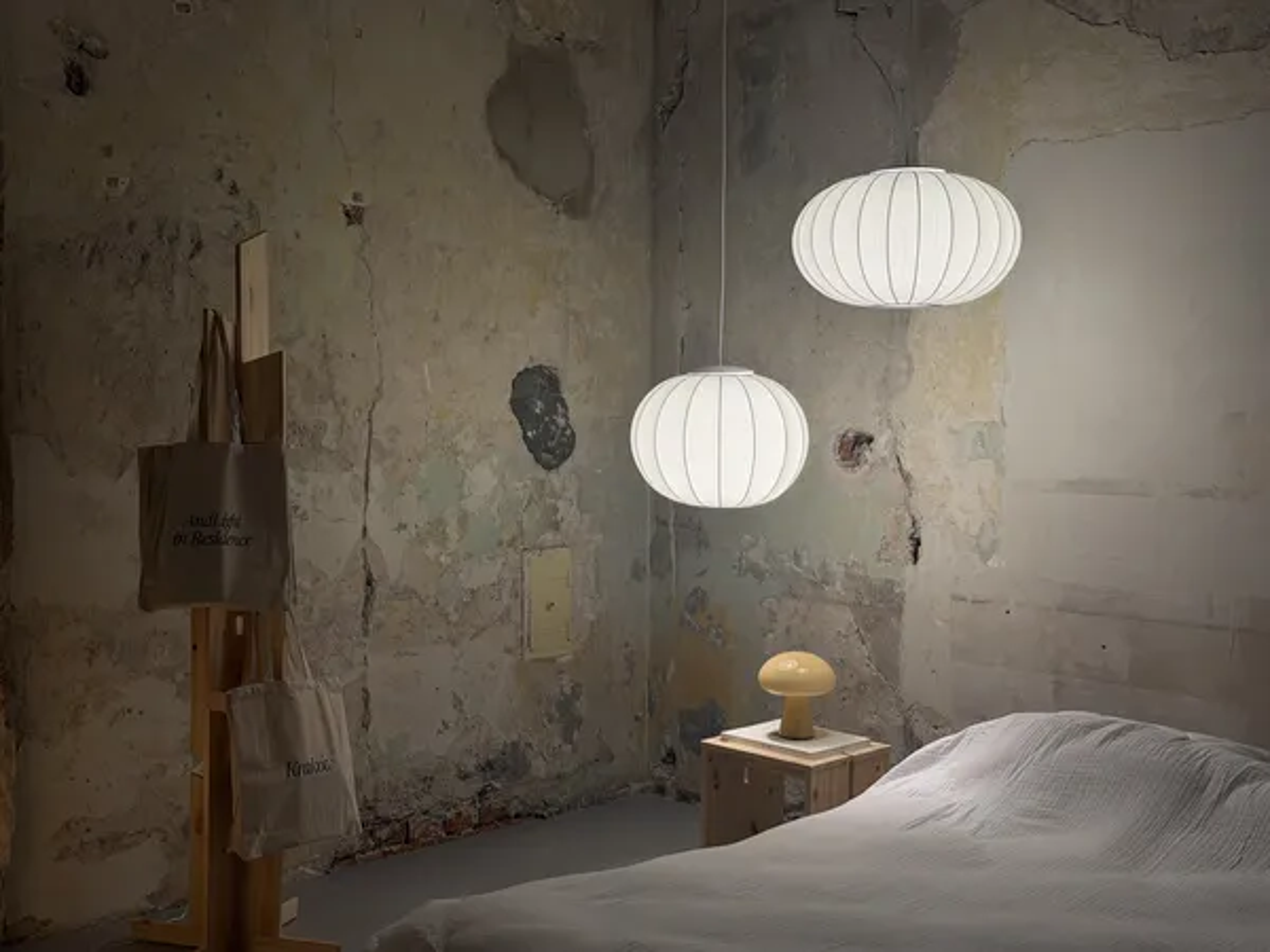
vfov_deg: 30.3
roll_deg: -0.2
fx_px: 1761
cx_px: 635
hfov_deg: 39.7
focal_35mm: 48
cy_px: 476
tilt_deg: -2.5
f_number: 1.78
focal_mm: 6.76
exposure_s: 1/100
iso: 80
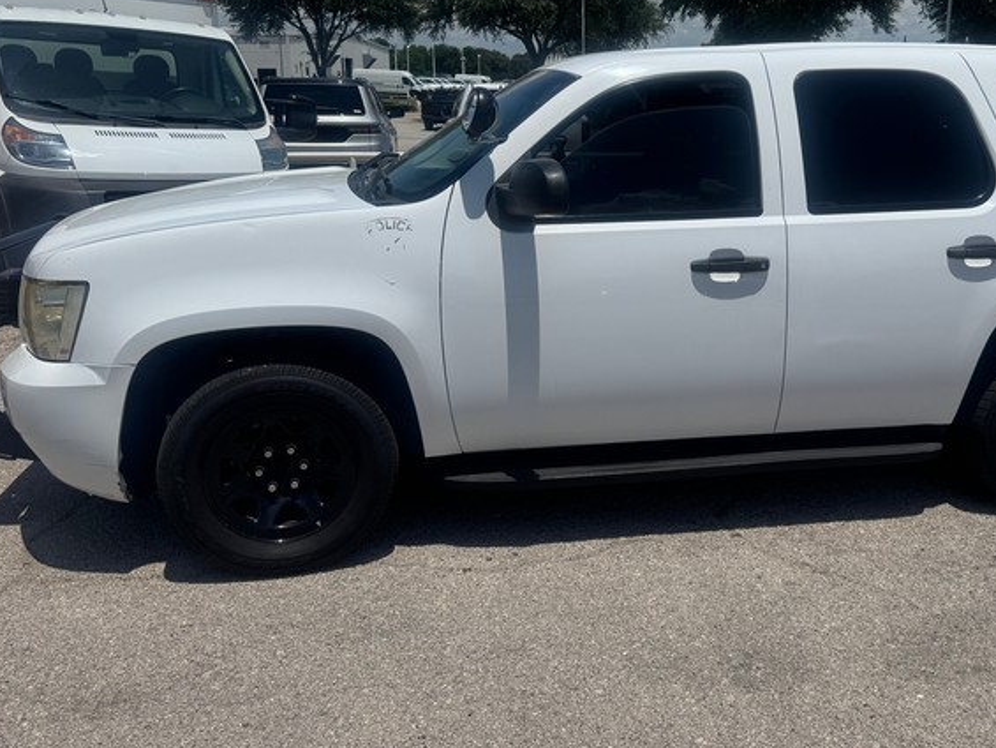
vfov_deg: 41.6
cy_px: 305
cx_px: 628
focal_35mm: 34
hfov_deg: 53.3
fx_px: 978
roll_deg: -0.2
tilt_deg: -13.1
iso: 80
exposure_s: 1/12346
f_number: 1.78
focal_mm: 6.76
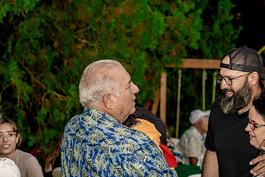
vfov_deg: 12.4
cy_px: 105
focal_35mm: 110
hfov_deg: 18.6
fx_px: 810
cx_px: 129
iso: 1250
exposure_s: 1/250
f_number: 4.5
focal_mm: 70
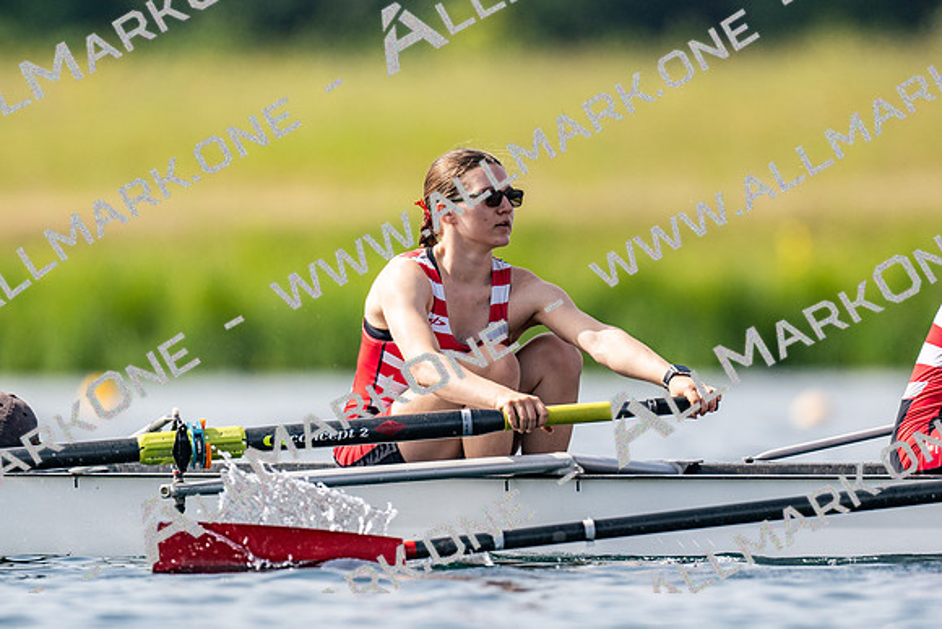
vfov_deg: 1.5
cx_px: 471
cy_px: 314
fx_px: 23567
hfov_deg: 2.3
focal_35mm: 900
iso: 200
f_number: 4
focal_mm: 600
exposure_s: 1/2500
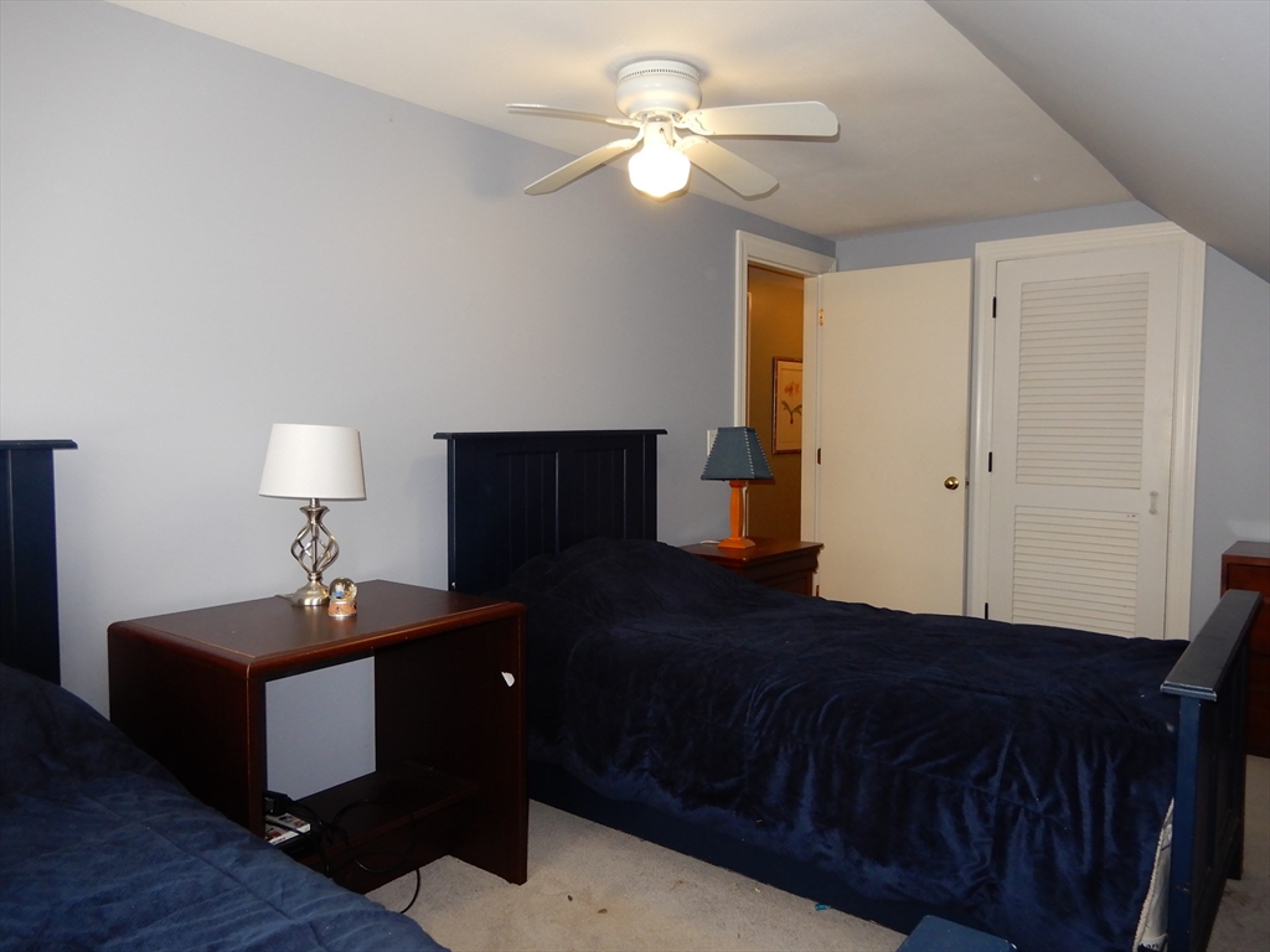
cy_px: 476
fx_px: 881
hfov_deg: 71.6
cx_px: 635
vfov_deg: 56.8
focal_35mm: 24
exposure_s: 1/30
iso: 200
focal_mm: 4.3
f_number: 3.4
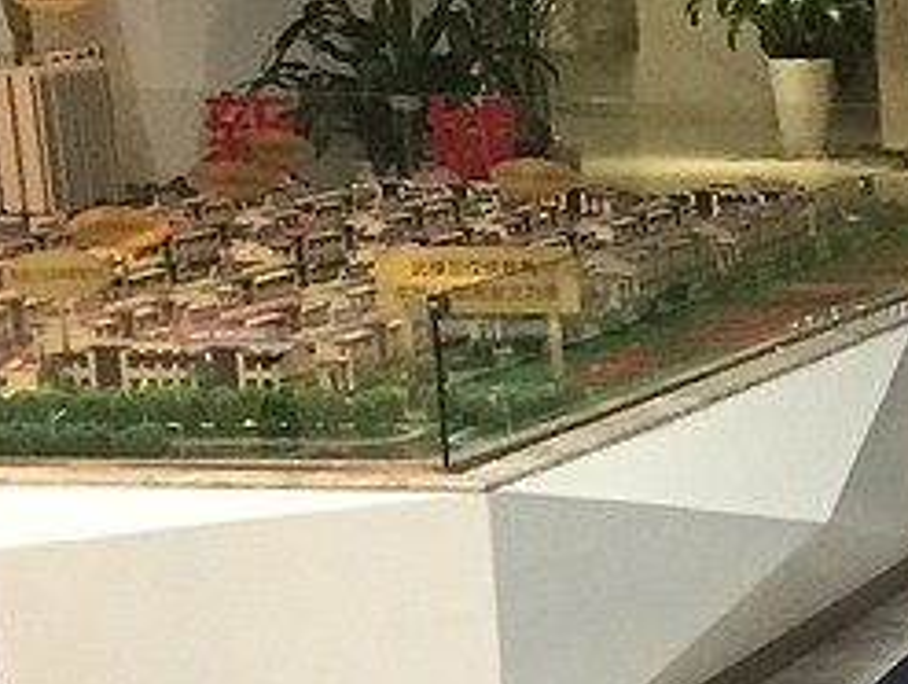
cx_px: 1842
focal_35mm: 150
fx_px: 3940
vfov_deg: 9.7
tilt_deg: -15.5
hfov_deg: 11.7
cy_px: 875
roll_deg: -0.8
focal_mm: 4.15
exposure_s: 1/30
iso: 200
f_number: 2.2
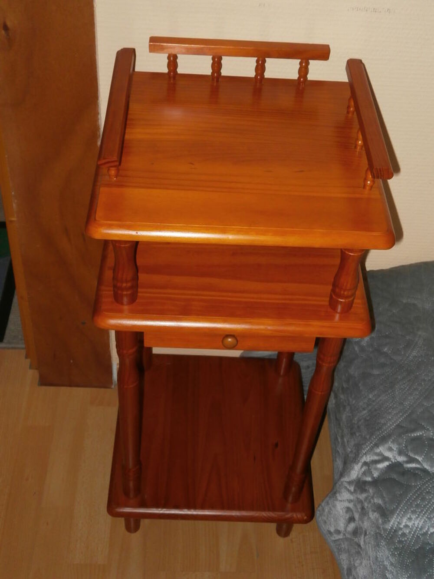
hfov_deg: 30.9
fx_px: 786
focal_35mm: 47
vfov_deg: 40.4
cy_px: 290
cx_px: 217
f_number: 3.4
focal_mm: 8.3
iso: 200
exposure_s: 1/40
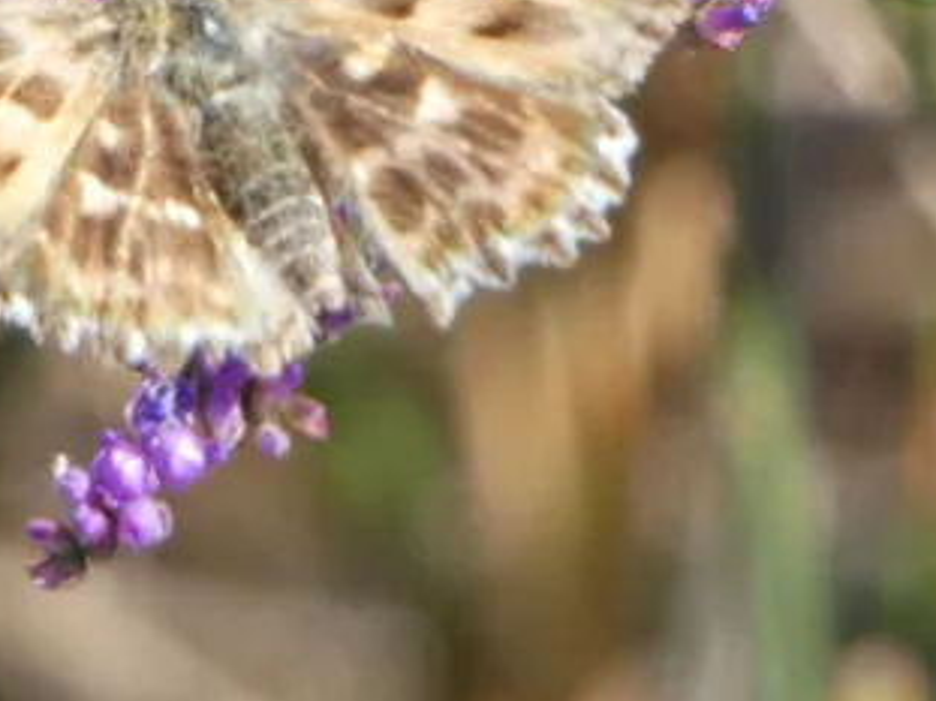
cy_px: 27
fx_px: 22245
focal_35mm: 823
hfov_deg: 2.4
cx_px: 262
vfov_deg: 1.8
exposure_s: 1/80
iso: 100
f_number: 5.6
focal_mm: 71.7
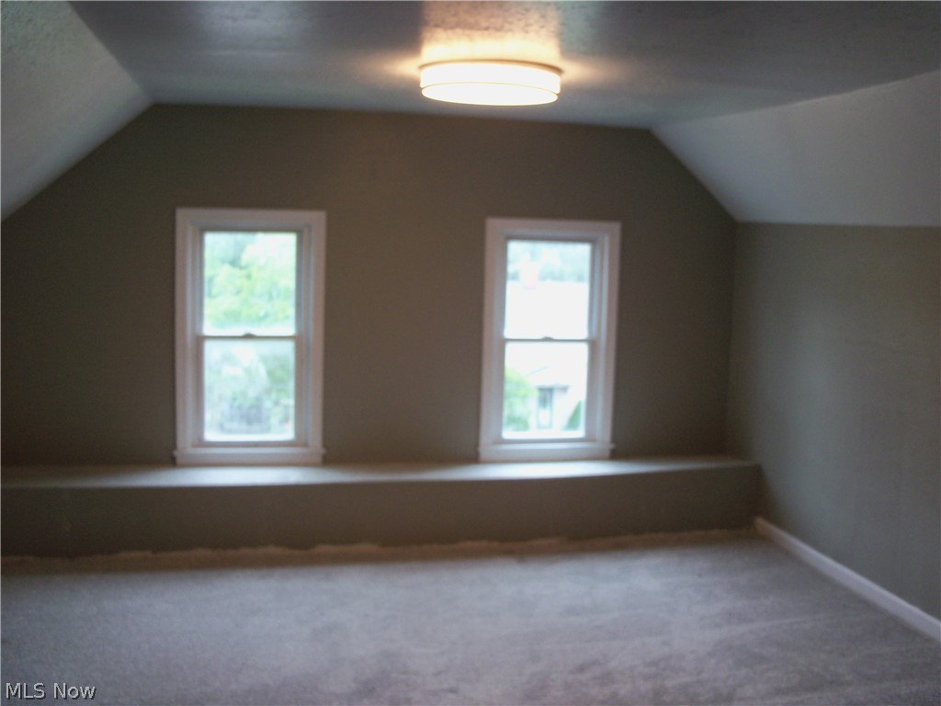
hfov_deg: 52.6
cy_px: 353
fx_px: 951
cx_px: 470
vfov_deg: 40.7
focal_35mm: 35
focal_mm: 6.3
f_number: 3
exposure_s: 1/30
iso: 80
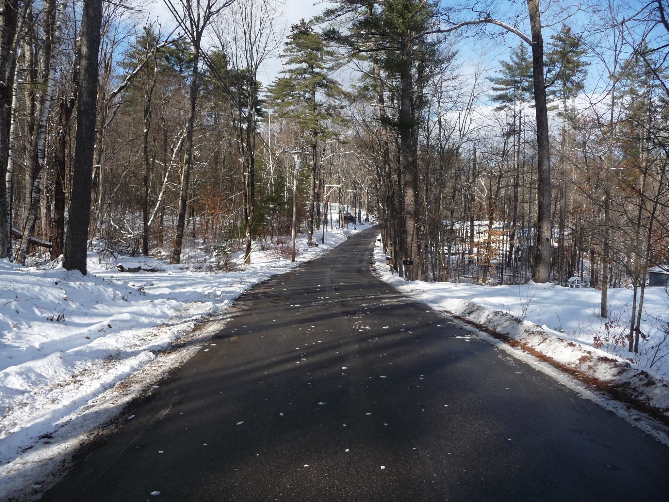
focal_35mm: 28
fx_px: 541
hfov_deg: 63.4
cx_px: 334
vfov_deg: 49.7
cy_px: 251
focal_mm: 4.7
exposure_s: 1/800
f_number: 3.3
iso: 100
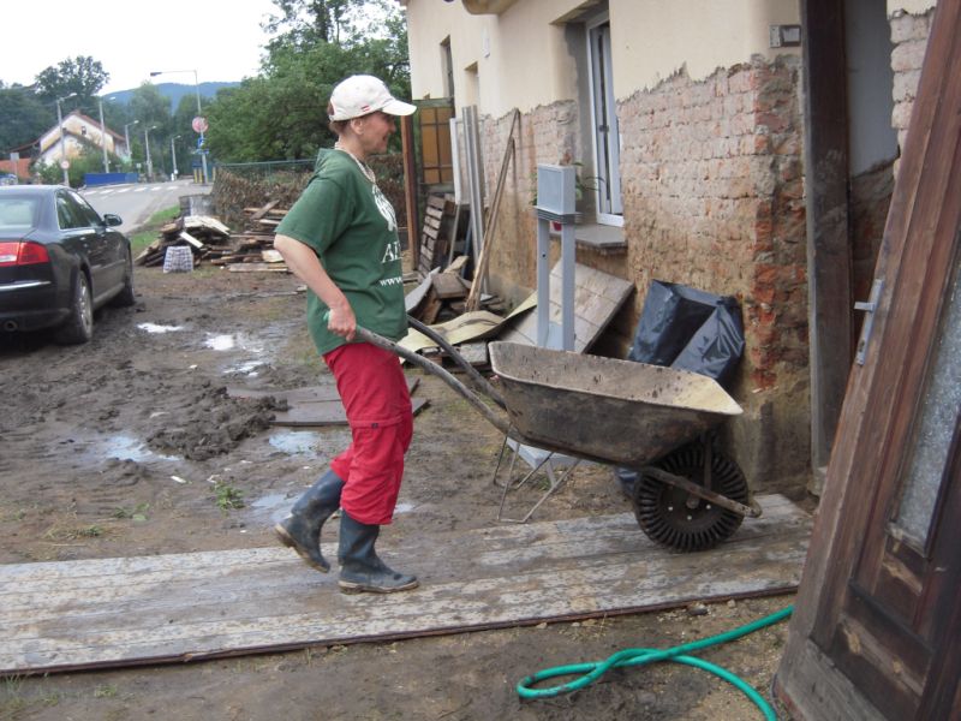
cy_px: 360
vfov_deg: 32.2
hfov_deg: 42.1
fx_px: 1249
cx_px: 480
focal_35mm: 45
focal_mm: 8.1
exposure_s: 1/200
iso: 100
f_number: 3.3
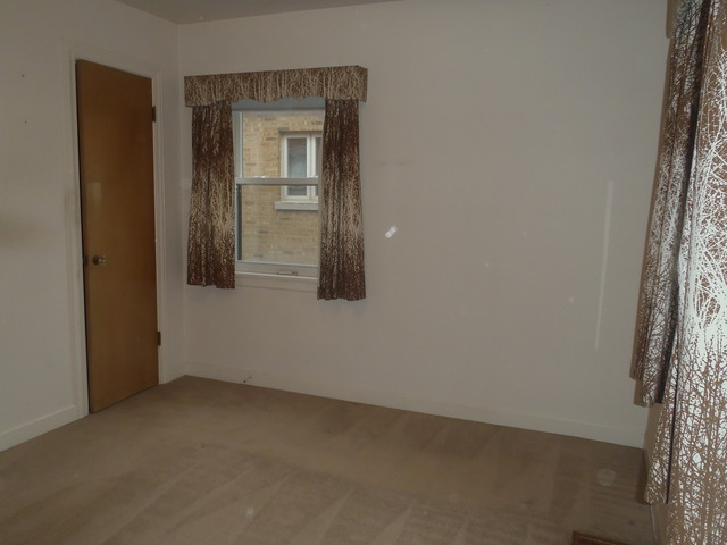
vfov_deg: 49.7
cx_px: 364
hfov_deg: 63.4
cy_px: 272
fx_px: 588
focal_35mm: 28
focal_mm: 5
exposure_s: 1/30
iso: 160
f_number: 3.9
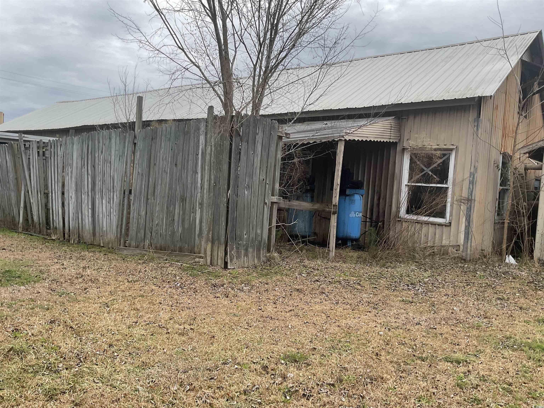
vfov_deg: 48.2
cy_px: 204
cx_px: 272
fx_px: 456
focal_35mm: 29
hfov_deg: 61.7
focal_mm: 3
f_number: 1.8
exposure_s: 1/1412
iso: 16
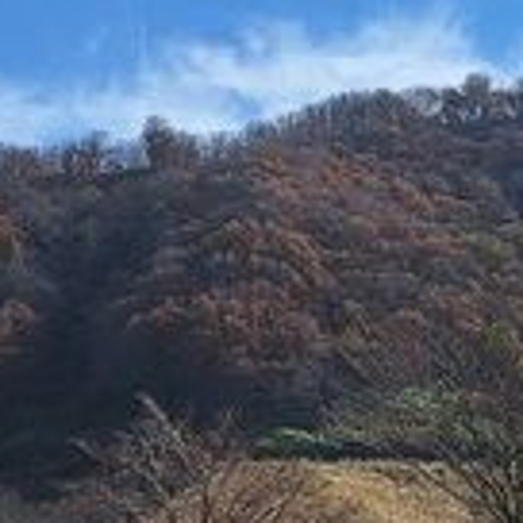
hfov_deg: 14.3
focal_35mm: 122
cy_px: 248
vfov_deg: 14.3
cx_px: 371
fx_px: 2085
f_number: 1.8
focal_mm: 5.54
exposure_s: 1/10000
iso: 40
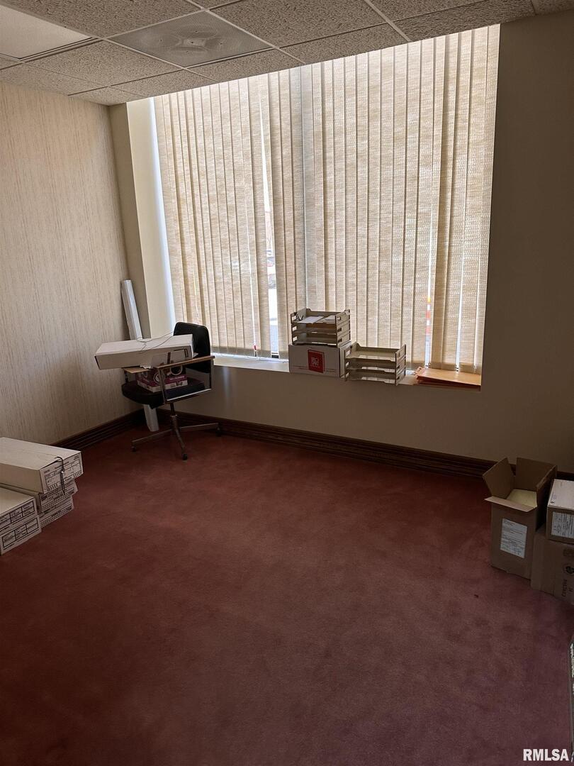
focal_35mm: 24
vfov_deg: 71.6
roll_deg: +3.6
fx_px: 531
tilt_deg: -14.8
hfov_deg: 56.8
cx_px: 287
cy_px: 383
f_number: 1.78
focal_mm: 6.86
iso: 125
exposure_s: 1/60
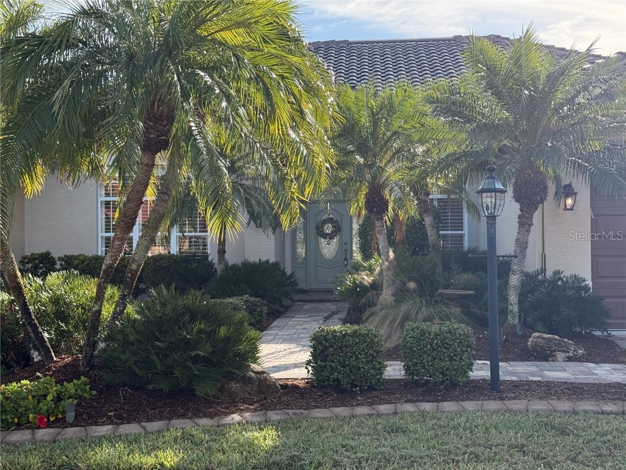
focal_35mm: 48
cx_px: 313
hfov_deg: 39.7
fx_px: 868
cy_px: 235
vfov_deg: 30.3
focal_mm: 6.76
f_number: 1.78
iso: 80
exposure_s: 1/1330
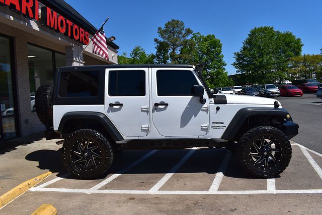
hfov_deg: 67.4
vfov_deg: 47.9
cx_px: 161
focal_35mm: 27
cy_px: 108
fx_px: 241
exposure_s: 1/500
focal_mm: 18
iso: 200
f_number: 11
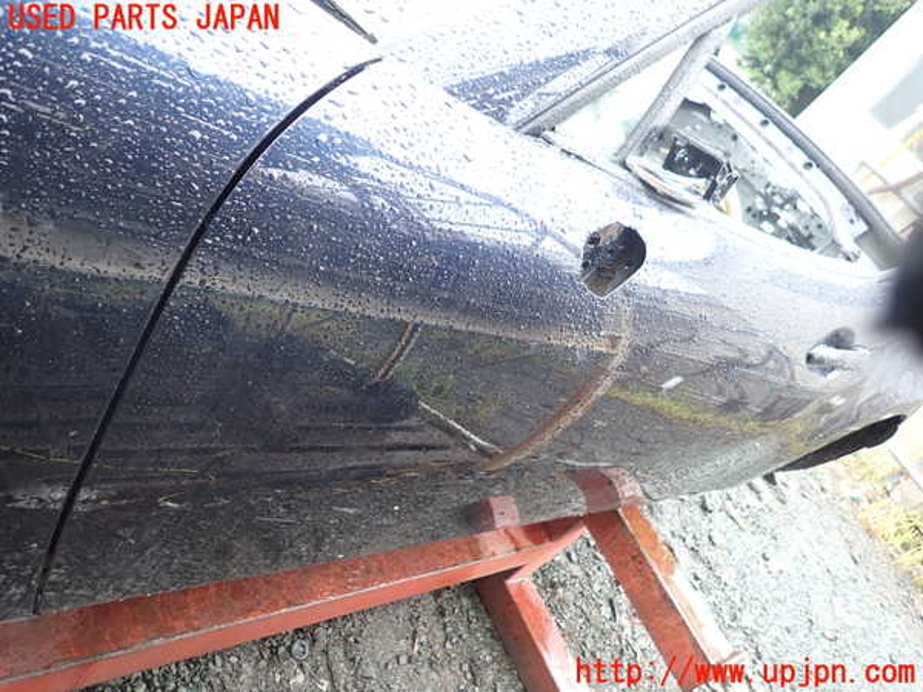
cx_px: 462
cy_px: 346
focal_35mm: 25
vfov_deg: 54.9
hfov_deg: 69.4
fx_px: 667
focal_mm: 4.5
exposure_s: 1/60
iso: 125
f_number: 2
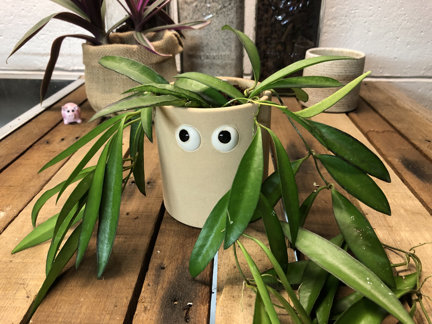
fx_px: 349
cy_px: 162
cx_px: 216
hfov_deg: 63.4
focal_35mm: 28
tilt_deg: -26.0
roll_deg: -1.1
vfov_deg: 49.7
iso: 50
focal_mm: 3.99
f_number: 1.8
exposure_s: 1/15
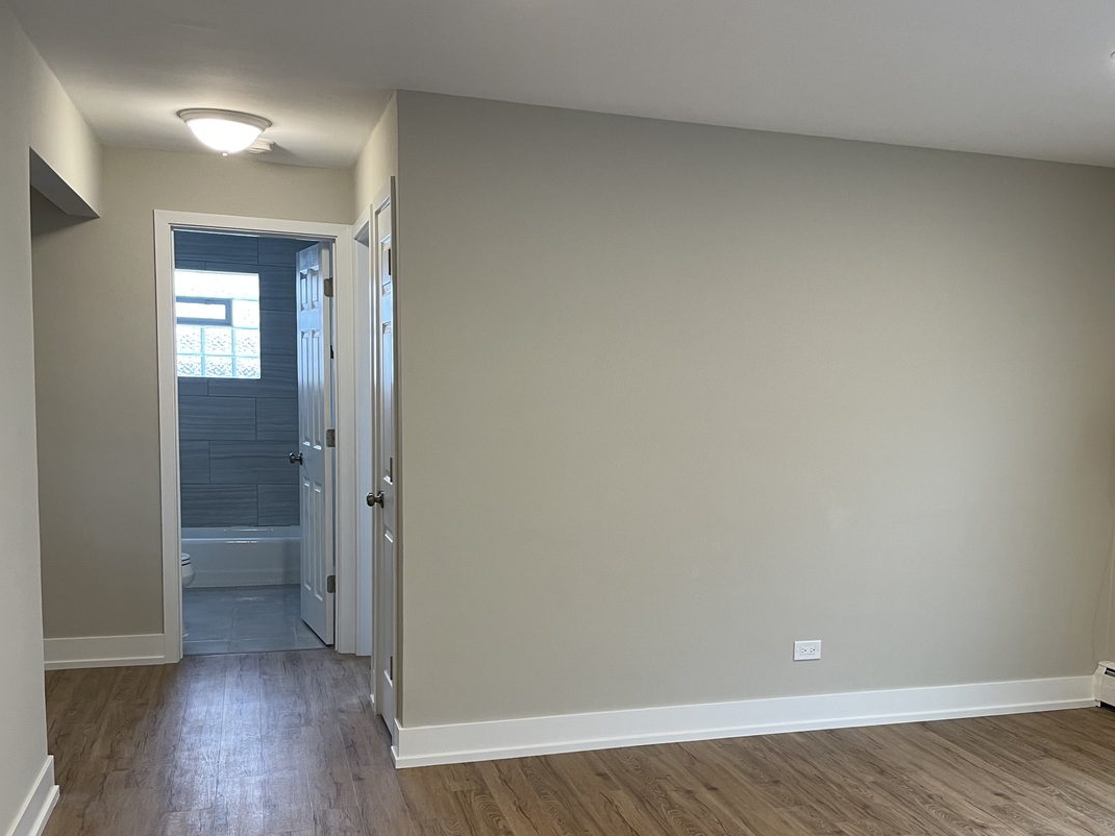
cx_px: 674
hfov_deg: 52.2
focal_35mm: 35
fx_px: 1127
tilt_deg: -7.0
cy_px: 531
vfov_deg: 40.4
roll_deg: -1.3
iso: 80
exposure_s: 1/60
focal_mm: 4.2
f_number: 1.6
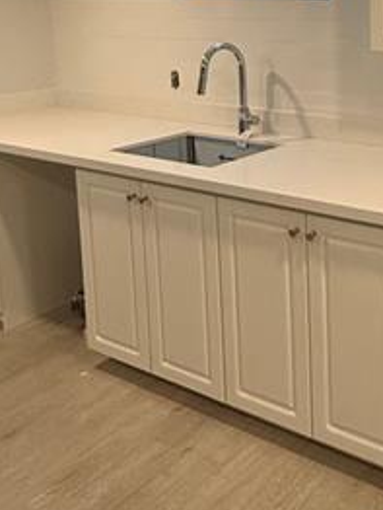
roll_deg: -0.4
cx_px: 451
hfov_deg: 30.3
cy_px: 74
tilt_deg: -6.2
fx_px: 604
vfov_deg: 42.8
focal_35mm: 41
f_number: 2.2
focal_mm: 2.22
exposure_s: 1/60
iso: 200
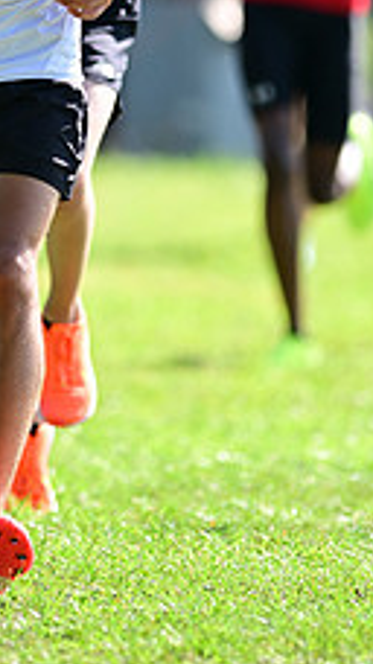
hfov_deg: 1.5
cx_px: 19
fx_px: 14105
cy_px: 116
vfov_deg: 2.7
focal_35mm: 801
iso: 450
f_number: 2.8
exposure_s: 1/2500
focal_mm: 300
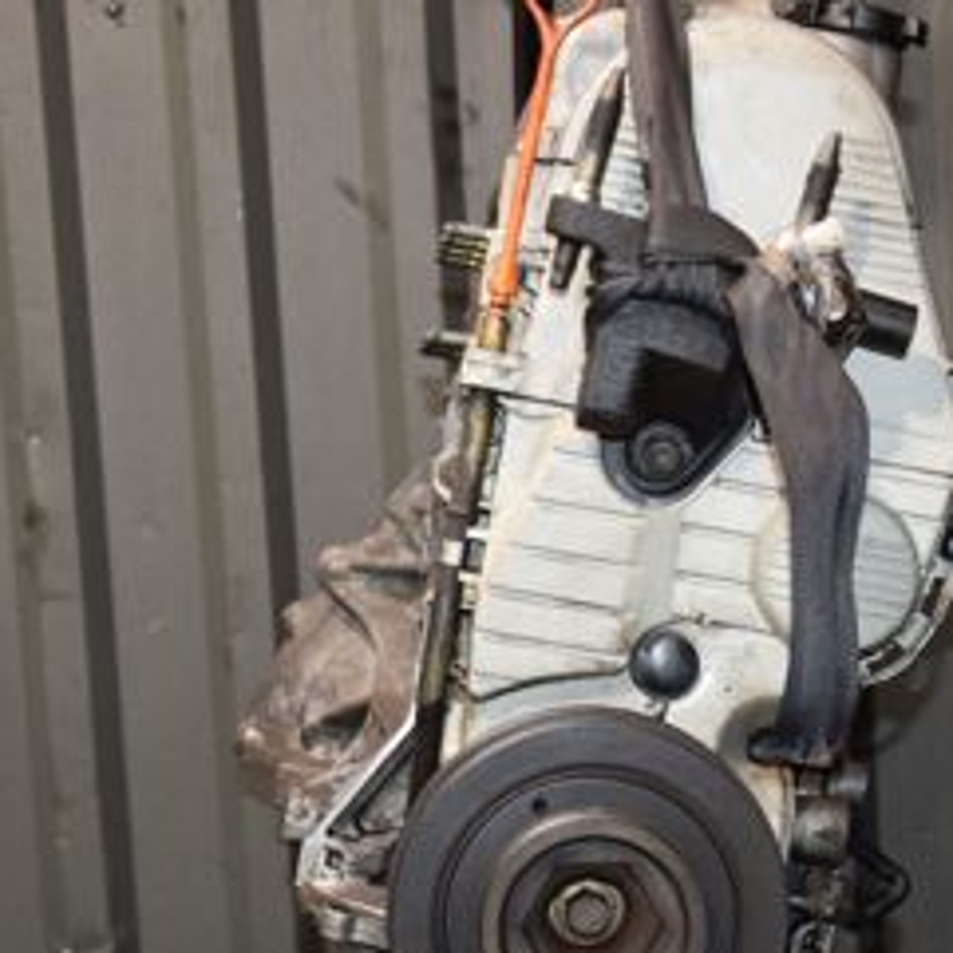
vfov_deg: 19.7
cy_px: 621
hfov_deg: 19.7
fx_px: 2741
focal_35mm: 88
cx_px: 490
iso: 800
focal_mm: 26
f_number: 5
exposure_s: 1/60
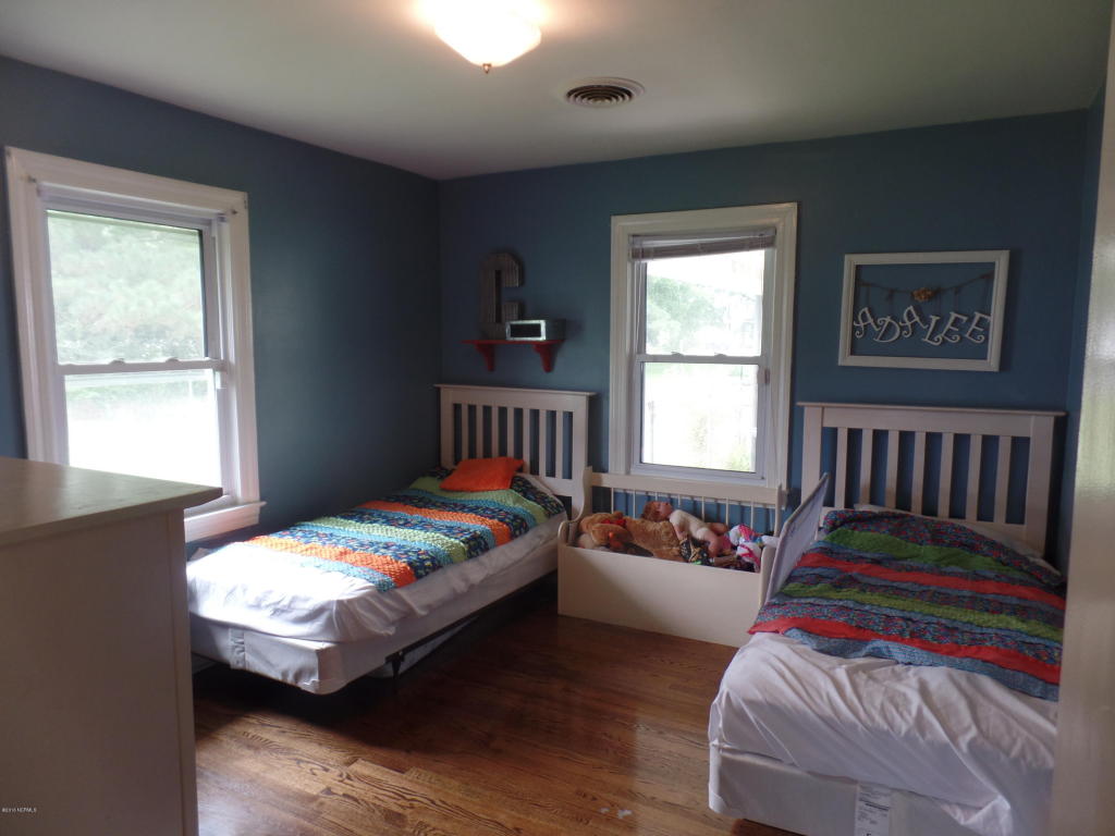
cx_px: 558
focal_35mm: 23
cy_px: 418
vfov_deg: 58.9
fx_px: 741
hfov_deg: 73.9
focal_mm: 4.1
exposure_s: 1/30
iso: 100
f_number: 2.8
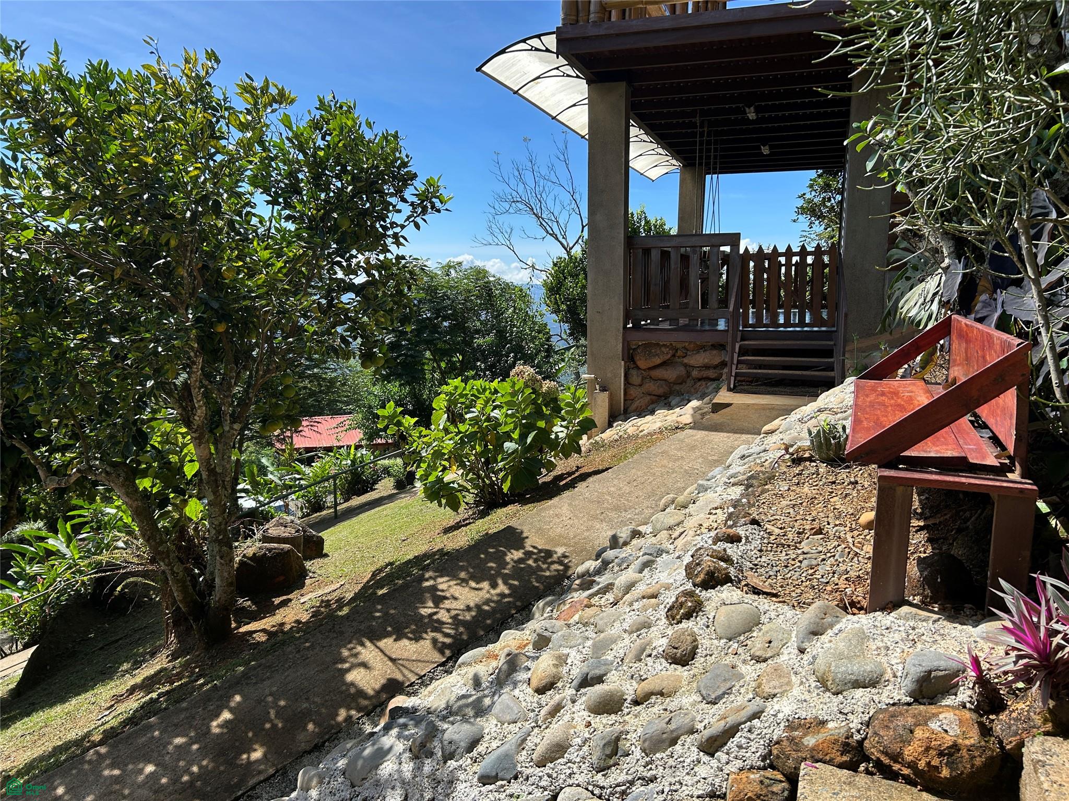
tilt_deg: -8.8
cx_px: 534
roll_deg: -0.4
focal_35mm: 26
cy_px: 400
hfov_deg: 67.3
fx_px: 803
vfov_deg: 53.1
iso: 50
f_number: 1.5
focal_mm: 5.7
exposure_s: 1/2762
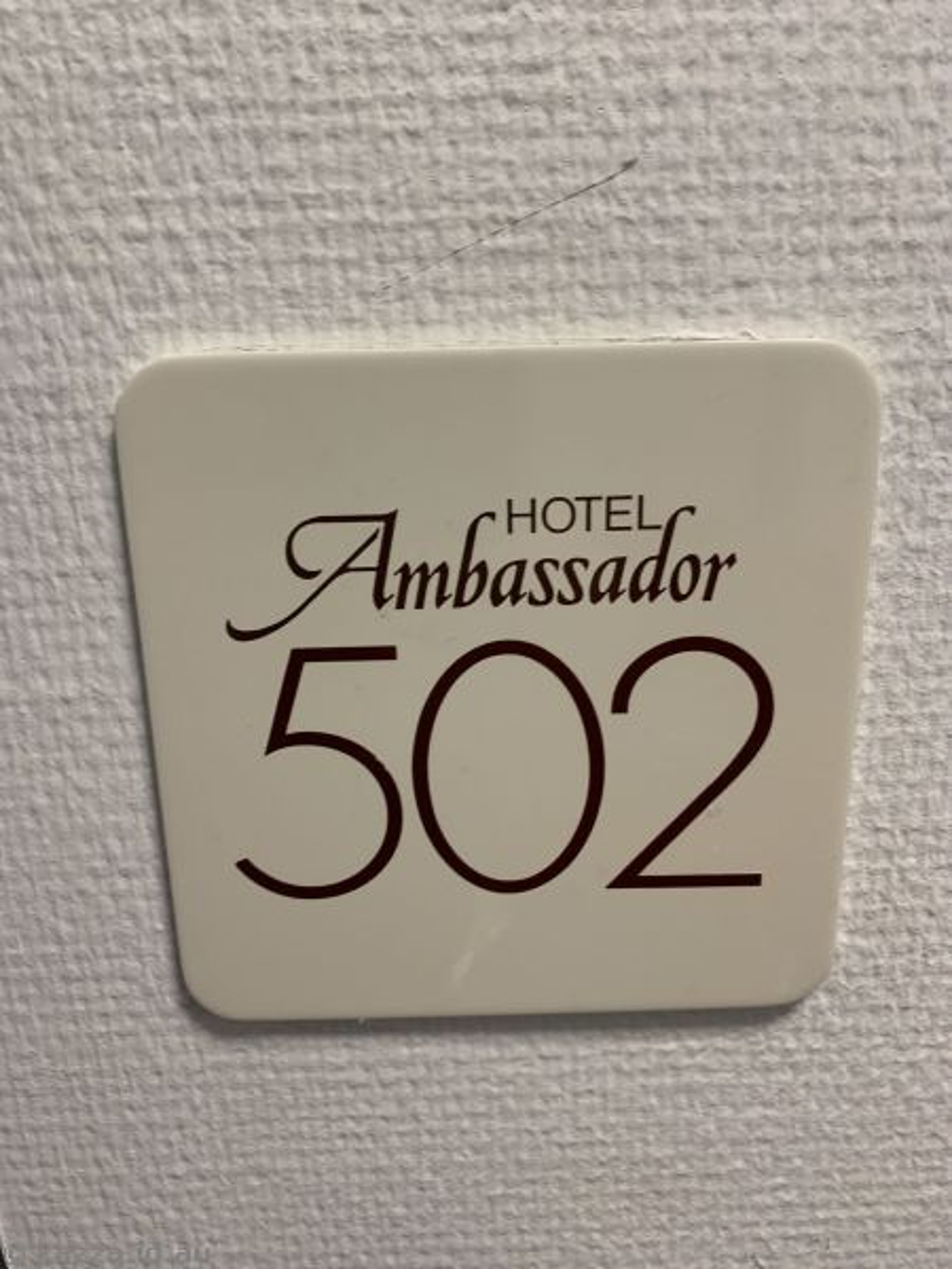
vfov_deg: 67.3
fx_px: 953
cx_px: 476
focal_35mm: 26
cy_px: 634
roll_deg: +1.7
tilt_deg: -16.9
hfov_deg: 53.1
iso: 100
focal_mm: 4.25
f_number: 1.8
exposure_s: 1/50
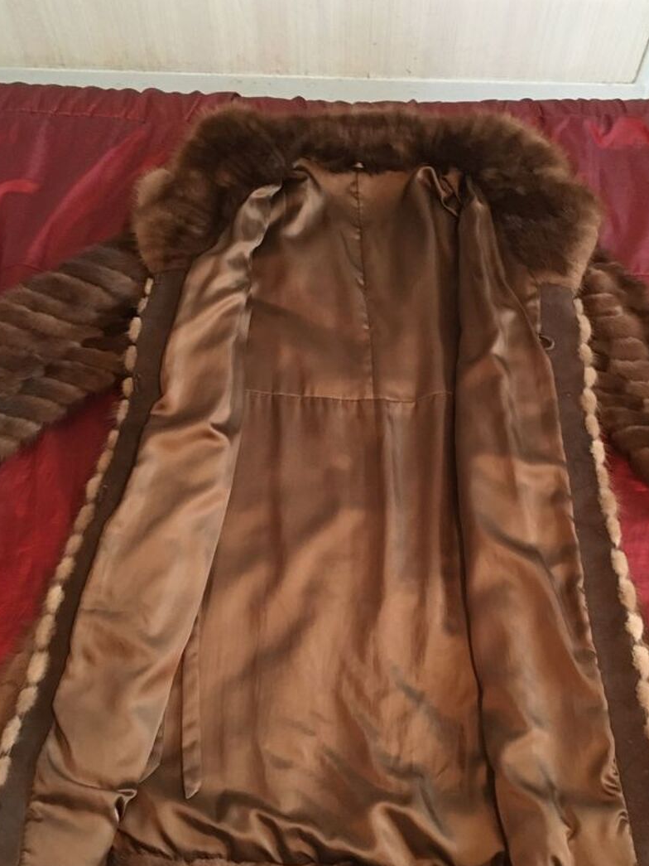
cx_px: 340
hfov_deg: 38.7
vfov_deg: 50.0
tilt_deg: -64.1
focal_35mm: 37
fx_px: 925
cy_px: 484
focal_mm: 4.15
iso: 320
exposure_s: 1/17
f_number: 2.2
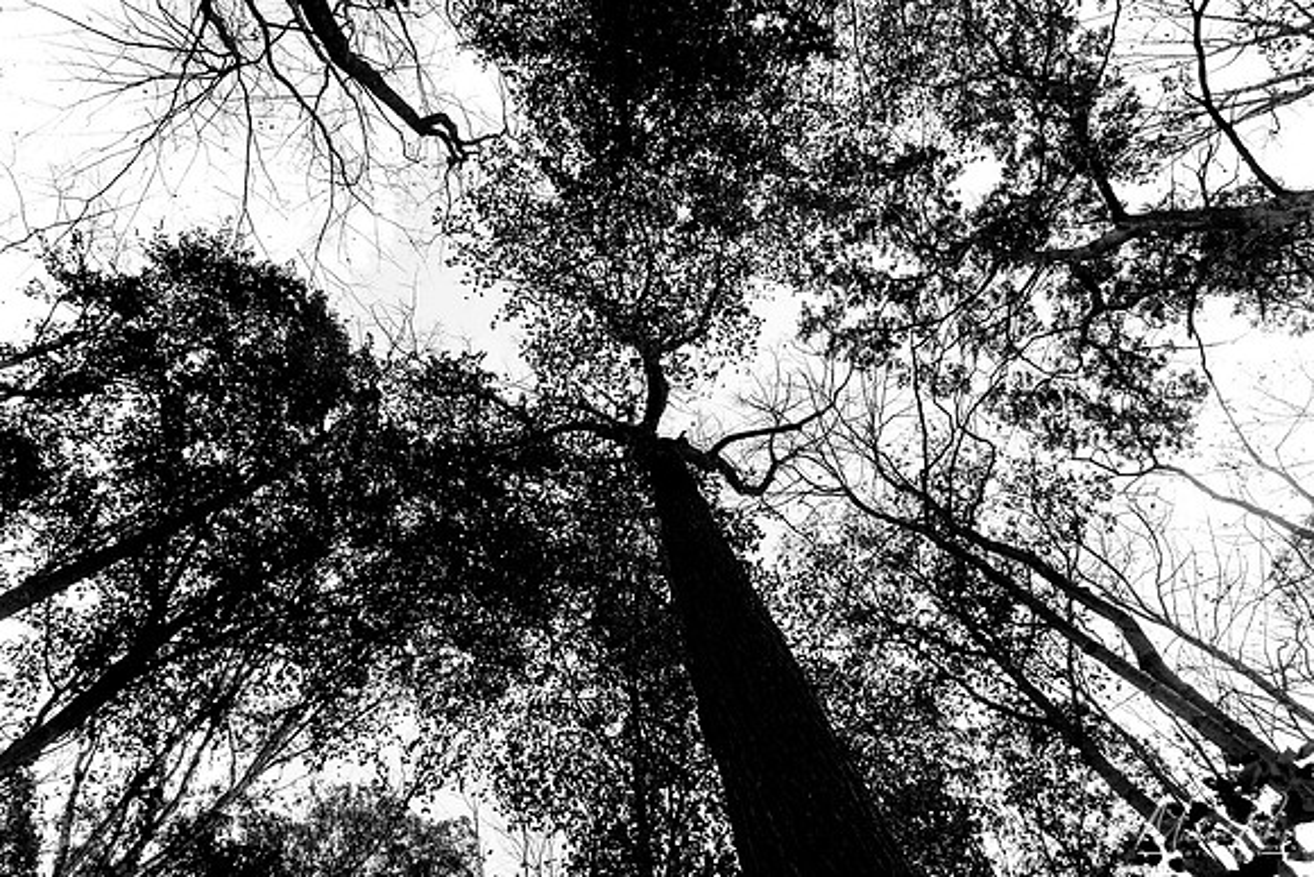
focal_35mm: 24
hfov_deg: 73.7
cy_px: 438
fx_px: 876
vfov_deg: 53.2
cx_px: 657
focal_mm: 24
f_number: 11
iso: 200
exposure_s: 1/180
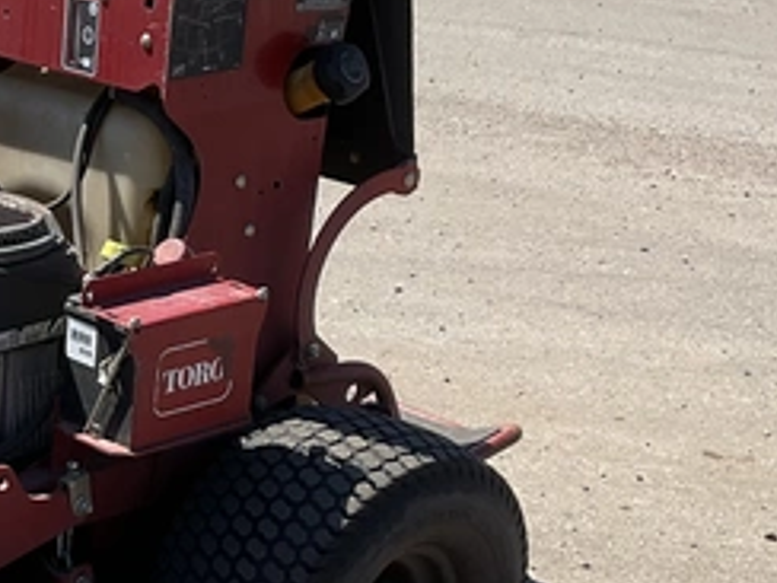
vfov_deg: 16.5
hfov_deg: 20.7
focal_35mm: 89
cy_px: 464
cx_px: -134
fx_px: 1998
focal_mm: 3
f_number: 1.8
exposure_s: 1/1342
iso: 25
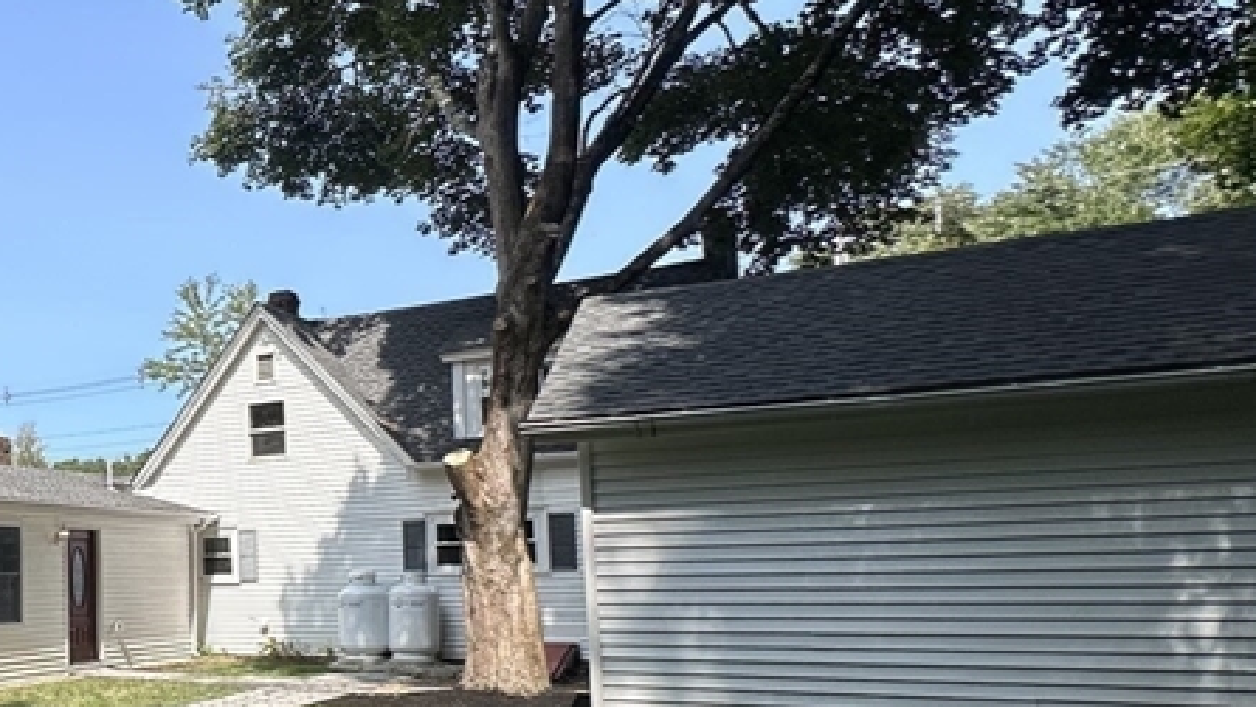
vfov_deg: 33.2
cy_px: 510
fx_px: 1166
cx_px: -8
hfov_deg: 46.9
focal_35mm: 35
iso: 50
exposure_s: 1/1383
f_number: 2.2
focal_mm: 2.22
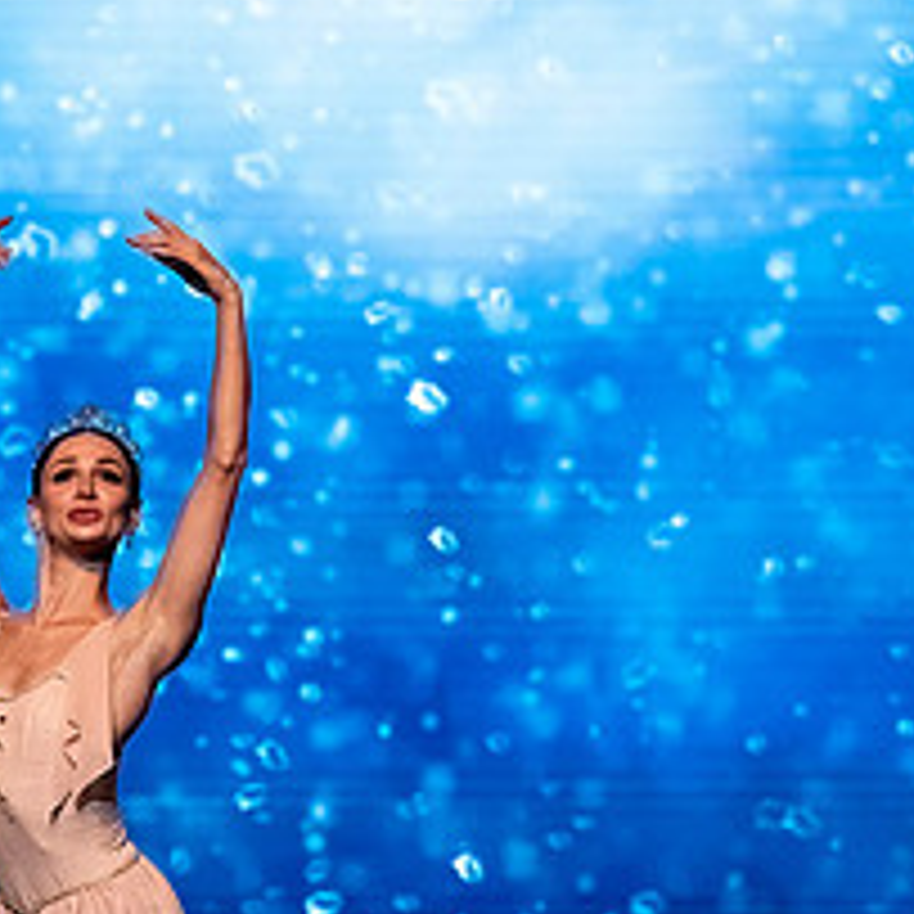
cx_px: 51
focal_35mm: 785
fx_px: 23450
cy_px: 812
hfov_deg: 2.2
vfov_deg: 2.2
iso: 5000
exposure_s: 1/400
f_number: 5.6
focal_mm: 288
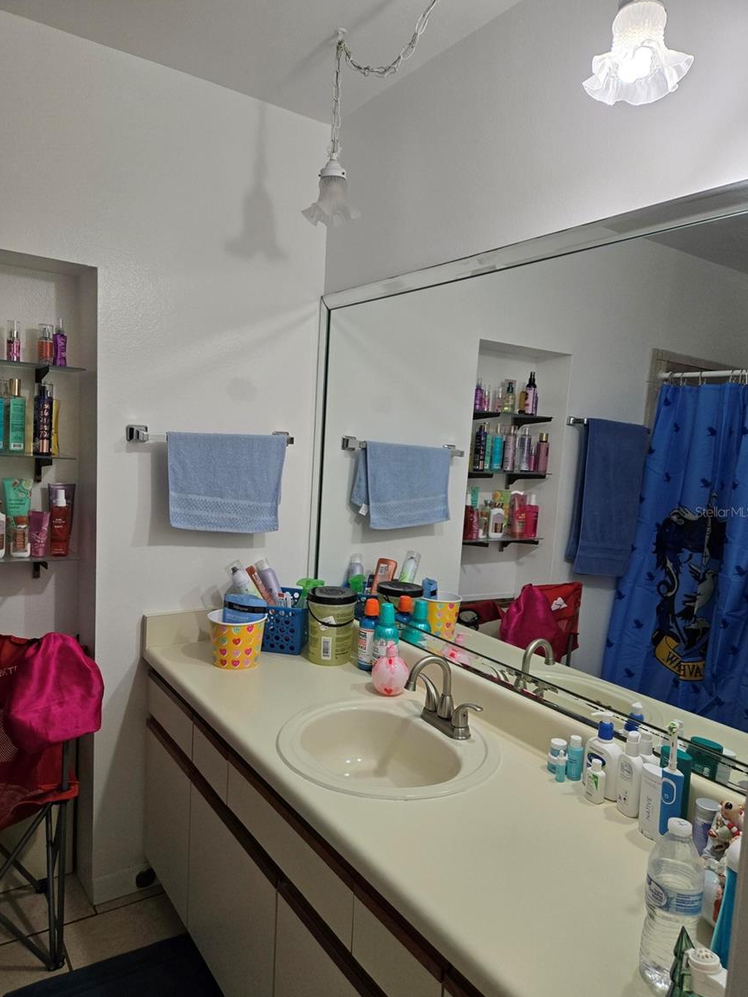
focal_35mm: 24
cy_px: 512
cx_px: 367
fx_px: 691
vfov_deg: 71.6
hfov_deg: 56.8
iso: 160
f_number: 1.8
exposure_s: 1/120
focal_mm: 5.4
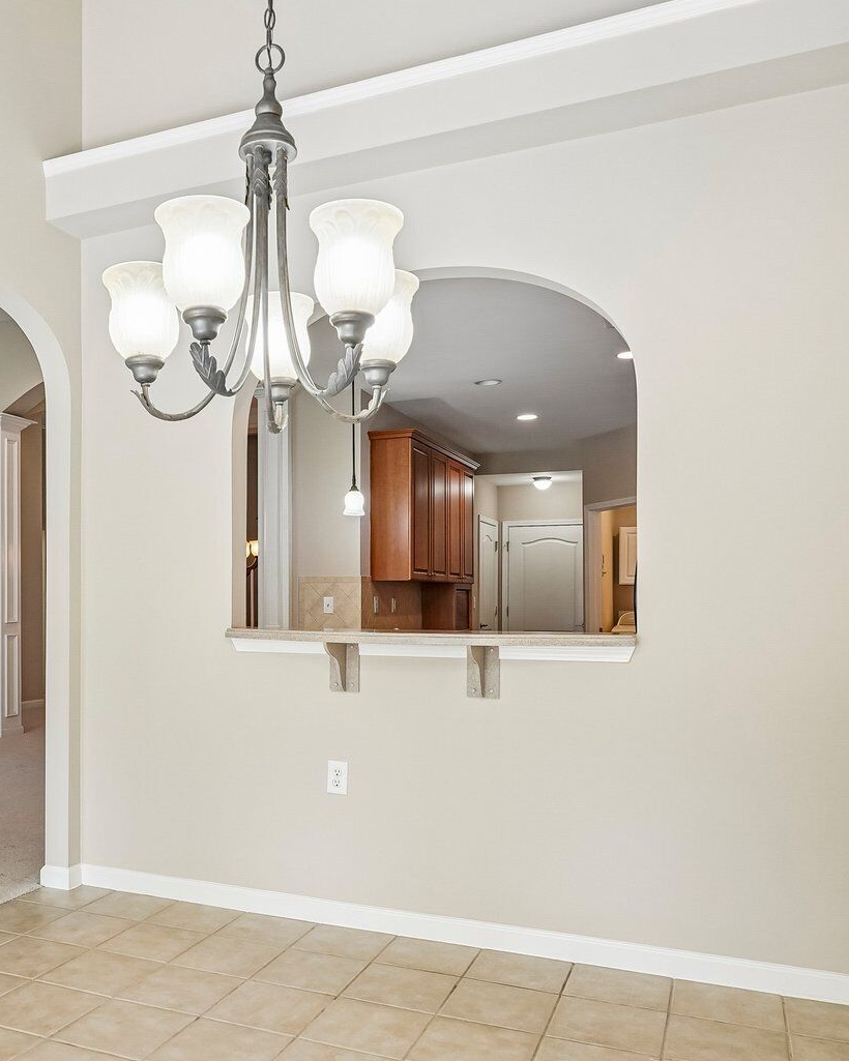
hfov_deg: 47.6
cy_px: 584
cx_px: 270
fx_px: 942
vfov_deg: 58.6
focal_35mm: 30
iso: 800
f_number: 8
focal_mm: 16
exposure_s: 1/80
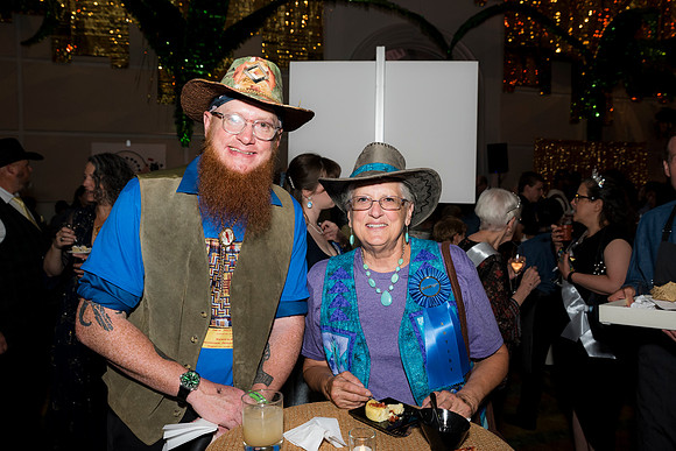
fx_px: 603
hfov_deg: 58.6
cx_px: 338
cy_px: 226
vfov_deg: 41.0
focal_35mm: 32
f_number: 5.6
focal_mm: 31
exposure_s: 1/160
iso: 800
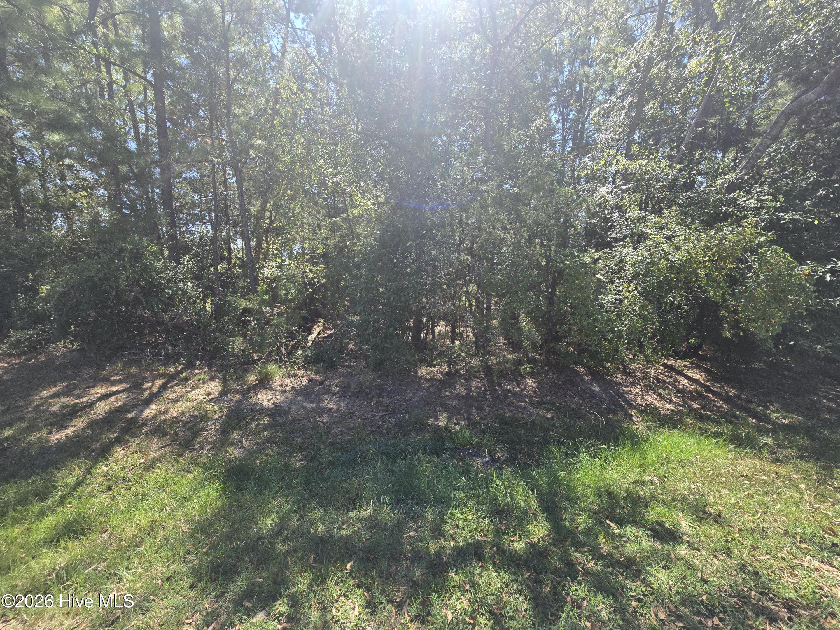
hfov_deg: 106.2
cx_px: 420
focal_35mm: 13
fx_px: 315
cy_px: 315
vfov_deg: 89.9
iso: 50
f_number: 2.2
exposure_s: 1/748
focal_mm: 2.2
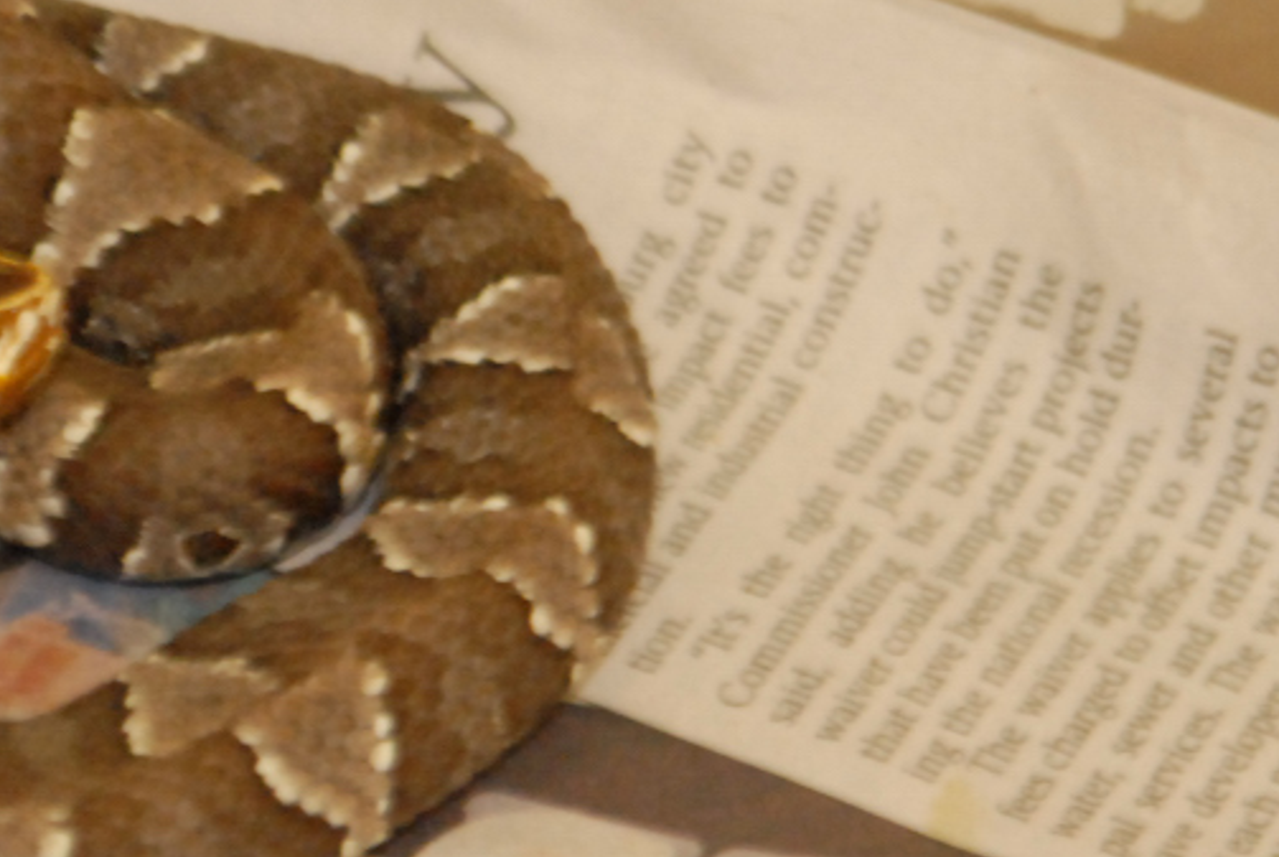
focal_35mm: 288
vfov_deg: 4.8
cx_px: 5
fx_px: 10257
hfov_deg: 7.1
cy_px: 435
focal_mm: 75
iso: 1100
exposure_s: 1/50
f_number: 3.2
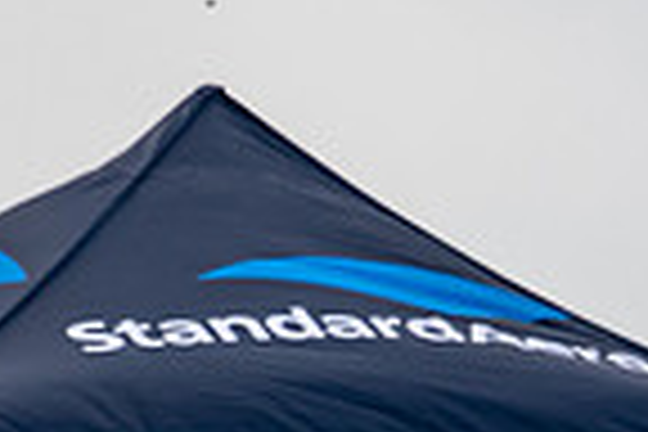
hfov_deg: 0.9
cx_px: 459
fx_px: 41253
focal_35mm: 2292
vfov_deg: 0.6
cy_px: 596
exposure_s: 1/2000
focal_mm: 380
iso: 360
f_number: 5.6
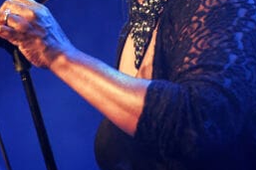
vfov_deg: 2.3
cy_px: -47
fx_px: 4242
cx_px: 140
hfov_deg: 3.5
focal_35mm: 597
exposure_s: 1/160
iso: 2500
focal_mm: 200
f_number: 3.5
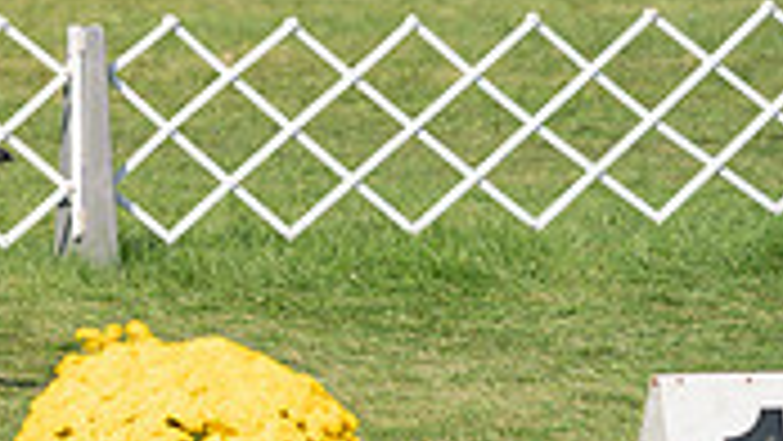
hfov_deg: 5.6
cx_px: -450
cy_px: -90
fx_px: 7913
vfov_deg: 3.2
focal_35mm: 381
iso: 100
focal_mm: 109
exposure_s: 1/1600
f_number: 3.5
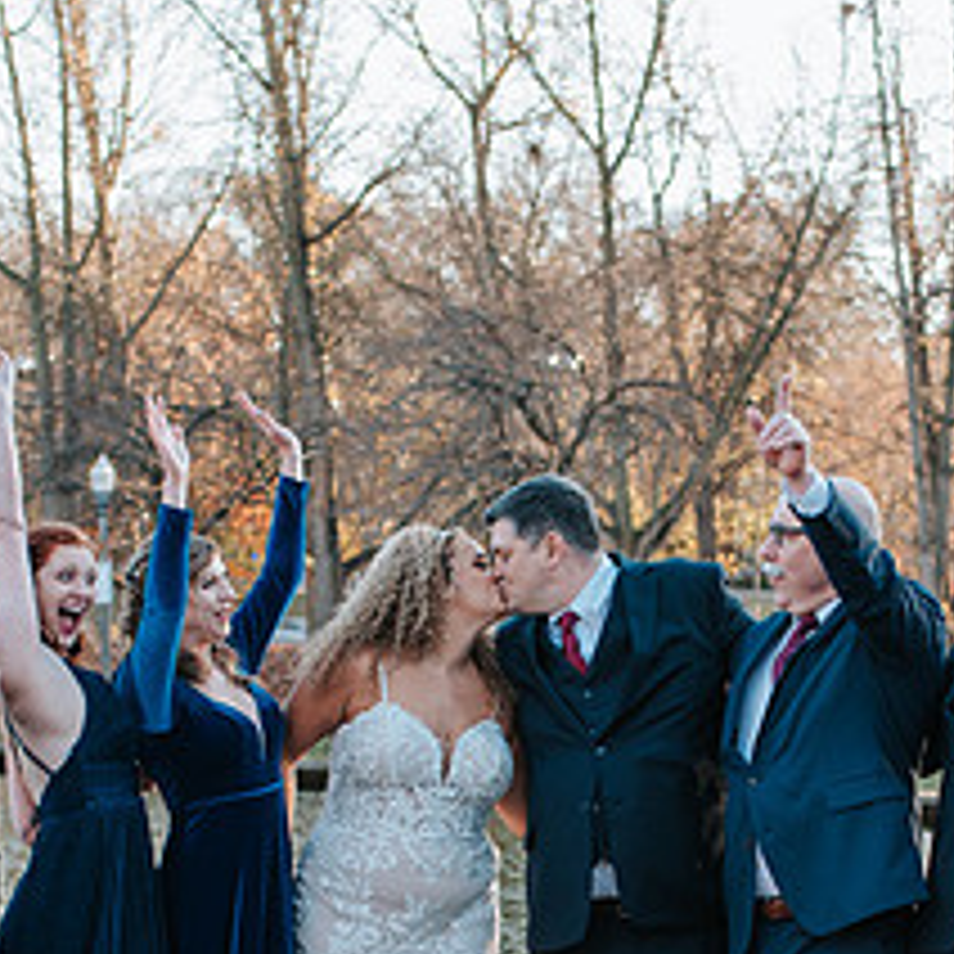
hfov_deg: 16.9
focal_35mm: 103
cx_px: 563
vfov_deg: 16.5
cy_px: 997
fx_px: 3212
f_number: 2.8
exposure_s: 1/400
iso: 320
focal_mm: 35
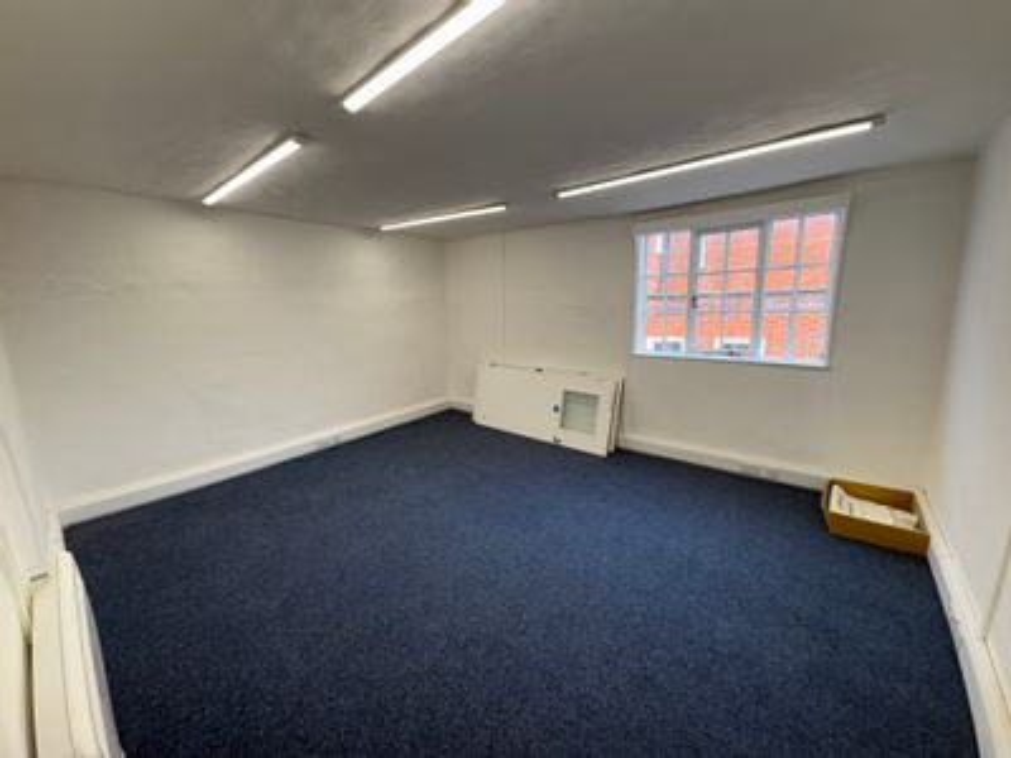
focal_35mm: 14
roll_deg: +2.0
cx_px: 506
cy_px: 379
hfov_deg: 102.1
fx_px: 409
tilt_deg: -10.3
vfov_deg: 85.7
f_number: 2.2
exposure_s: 1/165
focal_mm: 2.22
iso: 40
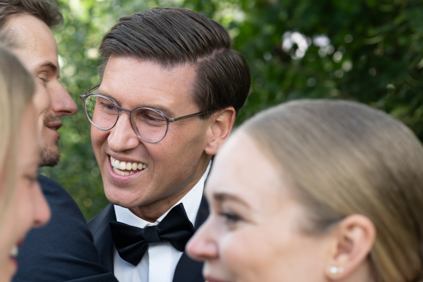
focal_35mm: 152
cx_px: 100
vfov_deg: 9.0
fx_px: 1786
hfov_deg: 13.5
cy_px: 106
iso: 160
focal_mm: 85
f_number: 5.6
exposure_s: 1/125
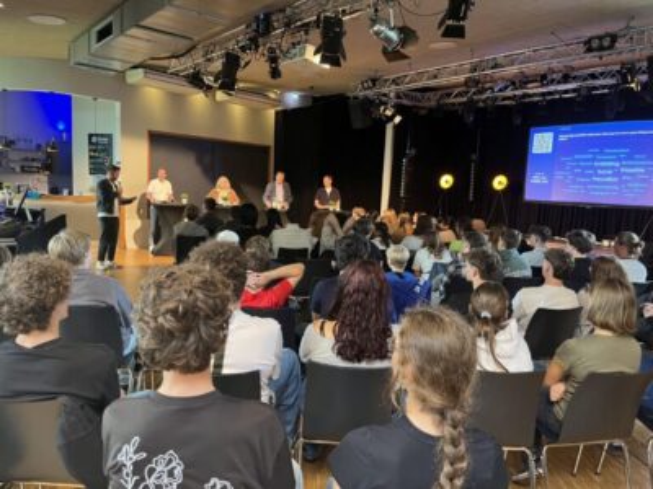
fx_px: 490
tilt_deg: -7.3
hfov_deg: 67.3
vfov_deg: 53.1
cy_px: 244
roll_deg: -2.3
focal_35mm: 26
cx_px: 326
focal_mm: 5.1
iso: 400
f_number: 1.6
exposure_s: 1/50
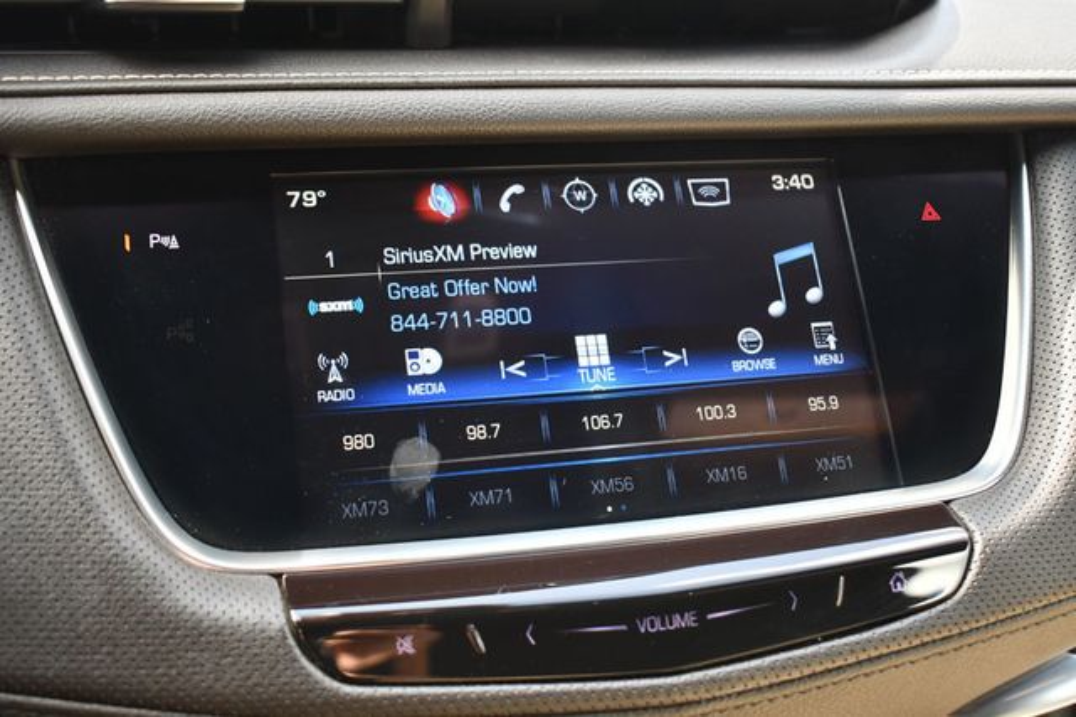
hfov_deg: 48.5
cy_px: 358
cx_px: 538
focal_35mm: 40
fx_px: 1195
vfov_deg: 33.4
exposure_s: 1/200
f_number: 4
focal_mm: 27
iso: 800
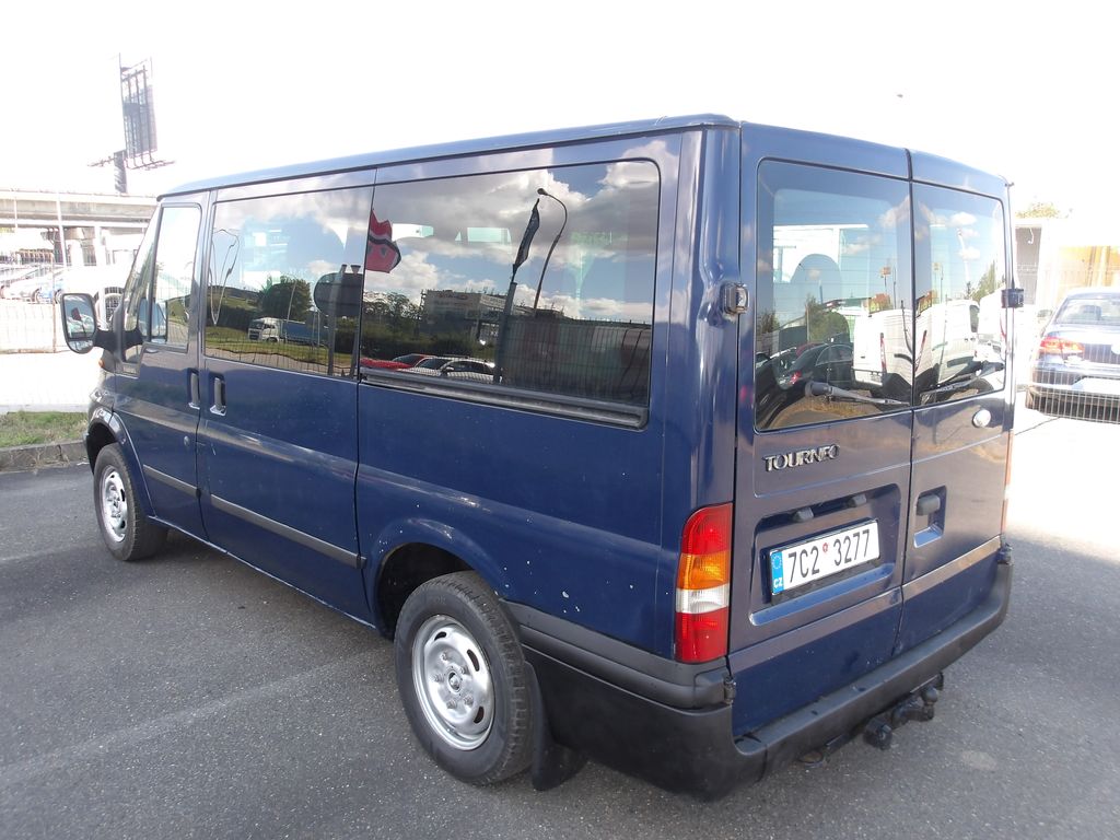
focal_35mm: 27
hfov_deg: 65.3
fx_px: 874
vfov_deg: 51.4
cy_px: 420
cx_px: 560
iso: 100
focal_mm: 4.9
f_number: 3
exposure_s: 1/207
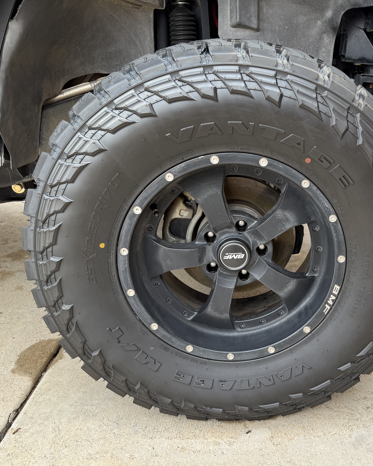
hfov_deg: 45.0
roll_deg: -0.5
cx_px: 254
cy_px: 238
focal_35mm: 32
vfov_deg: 55.7
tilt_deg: -21.6
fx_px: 442
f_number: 1.78
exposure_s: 1/193
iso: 64
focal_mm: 6.76
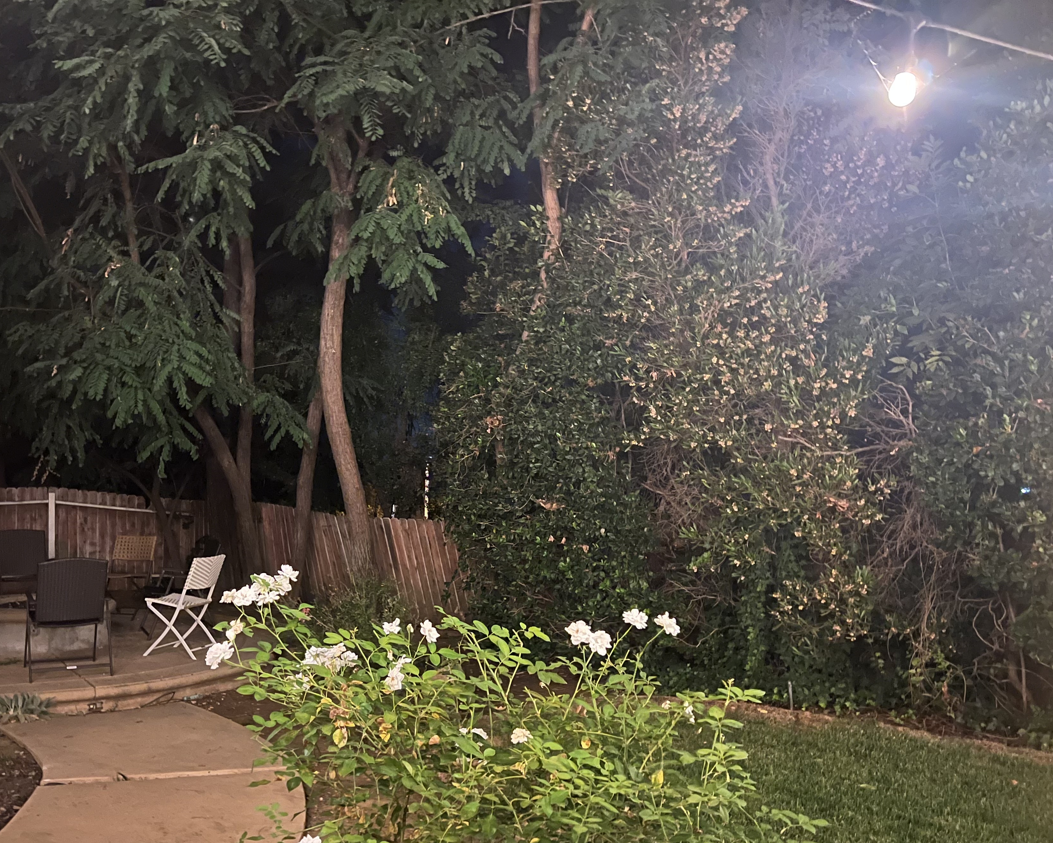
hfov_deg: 56.9
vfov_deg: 47.0
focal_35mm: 31
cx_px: 436
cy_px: 481
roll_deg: -0.7
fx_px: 966
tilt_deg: -0.9
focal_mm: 5.7
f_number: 1.5
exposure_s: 1/9
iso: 1250
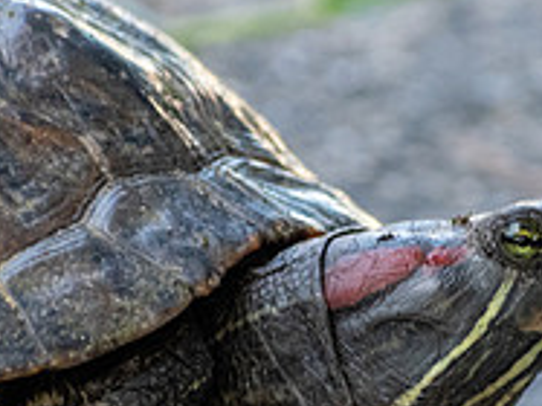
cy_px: 312
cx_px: 380
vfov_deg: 1.1
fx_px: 20968
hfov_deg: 1.5
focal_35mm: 1340
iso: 2200
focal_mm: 300
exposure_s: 1/500
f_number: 6.3
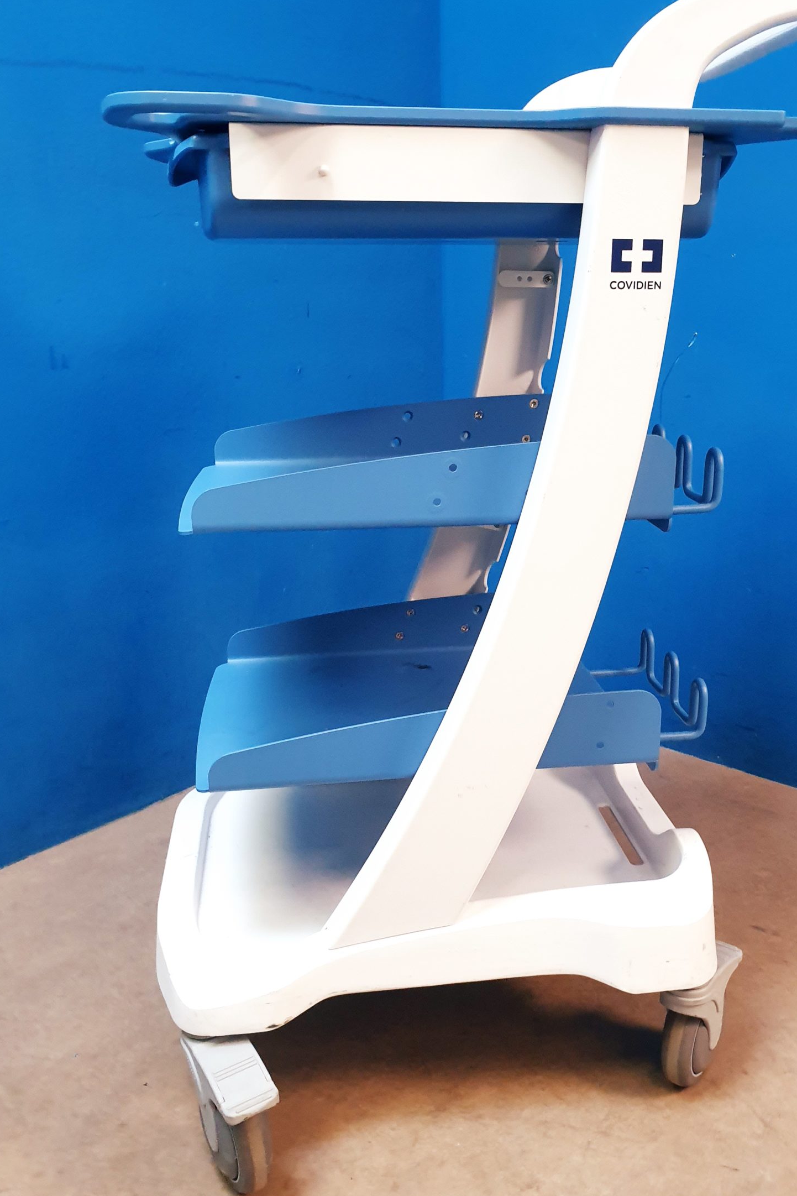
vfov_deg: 58.7
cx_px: 472
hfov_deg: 41.0
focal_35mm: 32
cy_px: 599
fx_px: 1063
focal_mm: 4.3
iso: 320
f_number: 2.4
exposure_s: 1/50
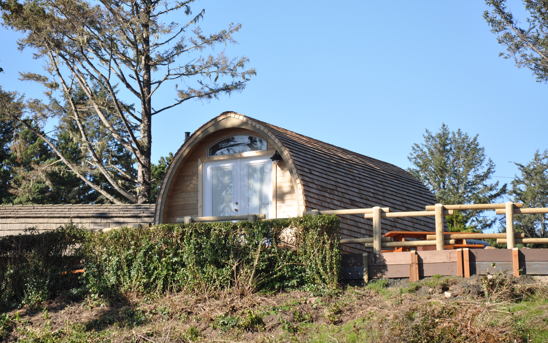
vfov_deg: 10.0
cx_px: 274
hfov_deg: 16.0
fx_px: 1949
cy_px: 169
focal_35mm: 131
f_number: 9
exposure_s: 1/320
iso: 200
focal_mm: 85
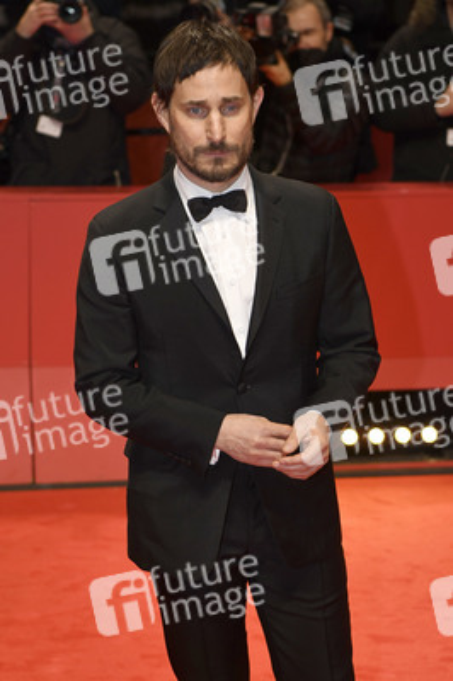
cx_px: 226
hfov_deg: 19.4
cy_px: 340
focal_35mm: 70
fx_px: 1323
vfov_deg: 28.9
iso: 800
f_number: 3.5
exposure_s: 1/320
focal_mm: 70
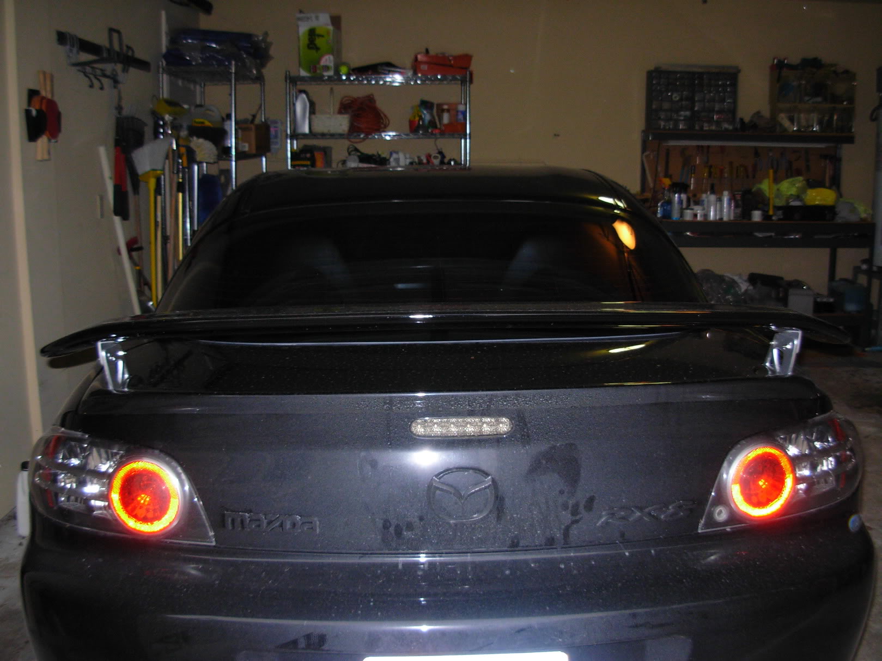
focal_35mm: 38
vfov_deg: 37.7
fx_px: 968
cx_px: 441
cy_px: 330
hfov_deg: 49.0
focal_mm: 6.3
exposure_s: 1/73.9
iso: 183
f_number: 2.9
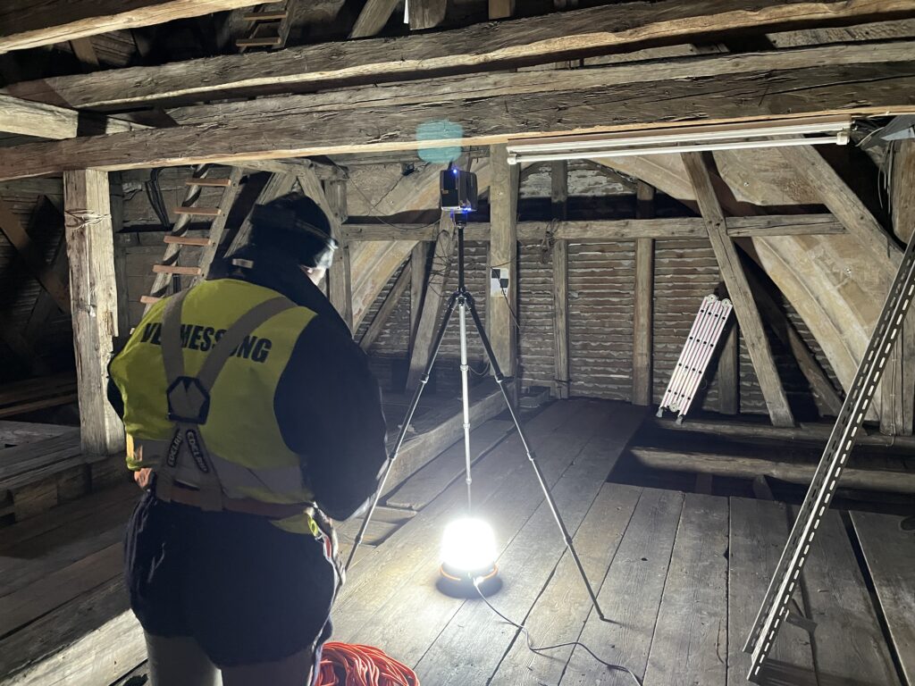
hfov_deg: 67.3
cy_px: 343
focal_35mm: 26
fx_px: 687
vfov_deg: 53.1
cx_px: 458
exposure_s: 1/34
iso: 640
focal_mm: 4.2
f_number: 1.6
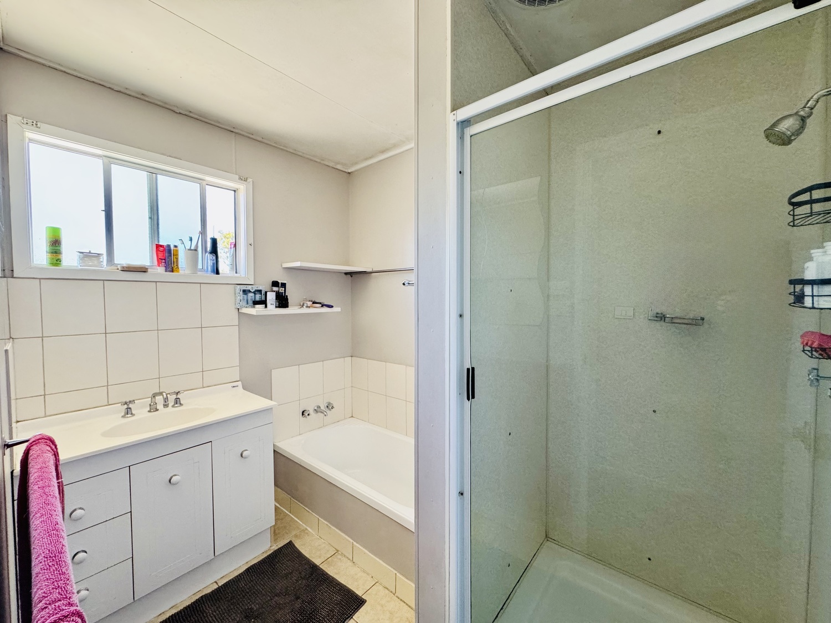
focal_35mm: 14
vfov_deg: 85.7
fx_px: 336
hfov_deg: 102.1
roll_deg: +0.8
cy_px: 312
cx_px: 416
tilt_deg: -1.7
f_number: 2.2
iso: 250
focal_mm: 2.22
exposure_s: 1/100
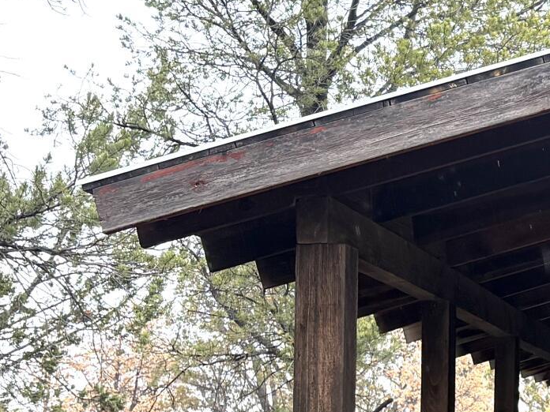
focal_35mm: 112
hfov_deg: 16.5
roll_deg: +0.1
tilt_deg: +4.6
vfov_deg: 13.1
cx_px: 741
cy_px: 339
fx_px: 1780
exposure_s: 1/336
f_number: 1.6
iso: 64
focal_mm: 5.96
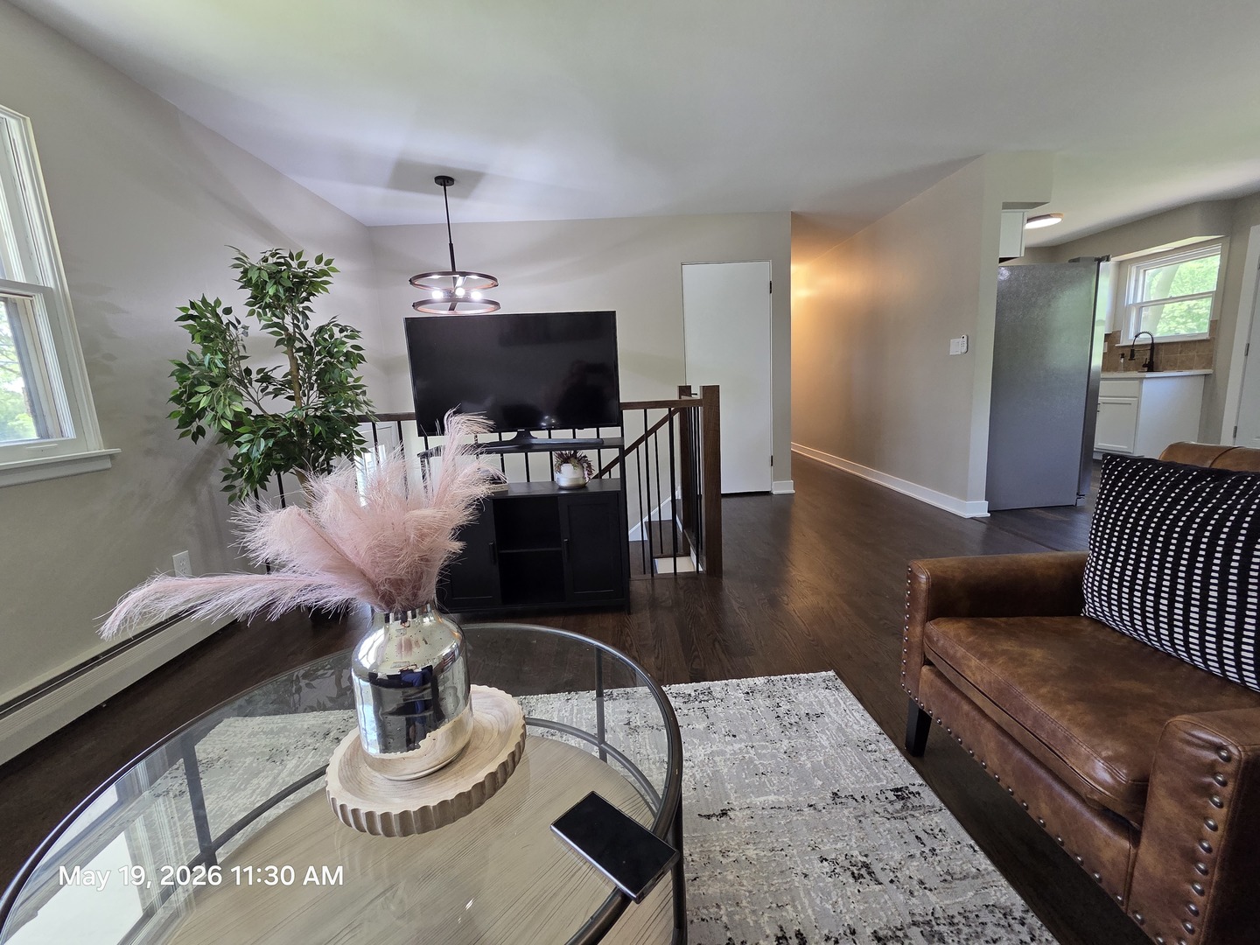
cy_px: 472
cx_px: 630
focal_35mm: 13
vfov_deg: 89.9
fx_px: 473
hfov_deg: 106.2
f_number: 2.2
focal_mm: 2.2
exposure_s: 1/120
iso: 250
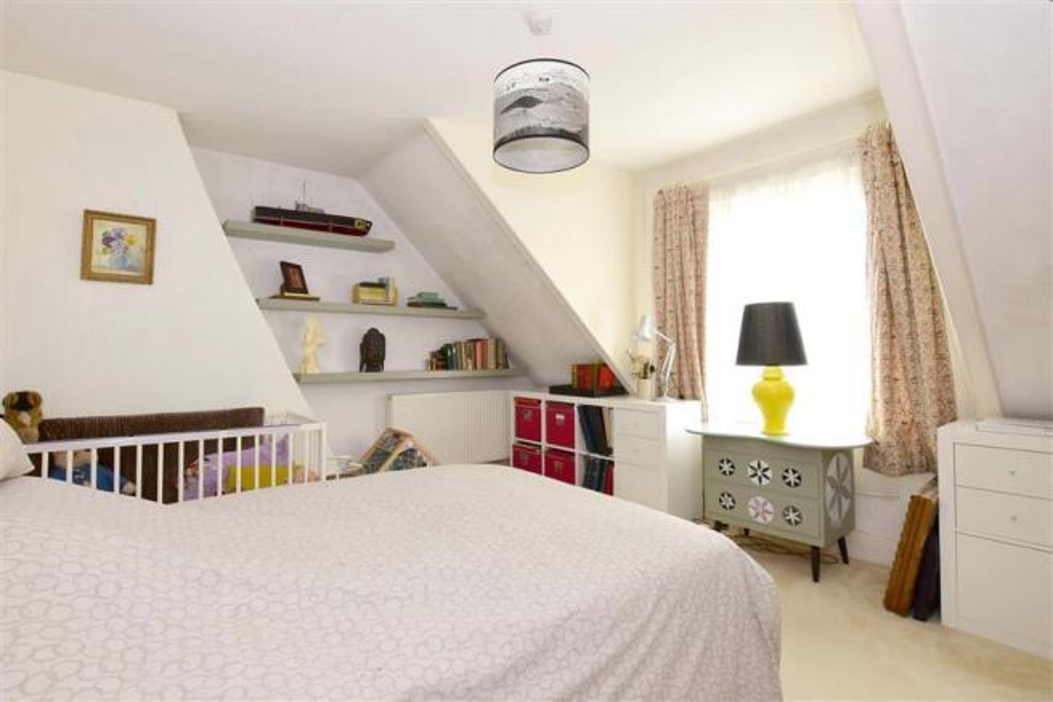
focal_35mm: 15
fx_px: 439
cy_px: 351
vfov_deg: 77.3
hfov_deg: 100.4
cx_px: 526
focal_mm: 10
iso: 200
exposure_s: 1/2.5
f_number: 11
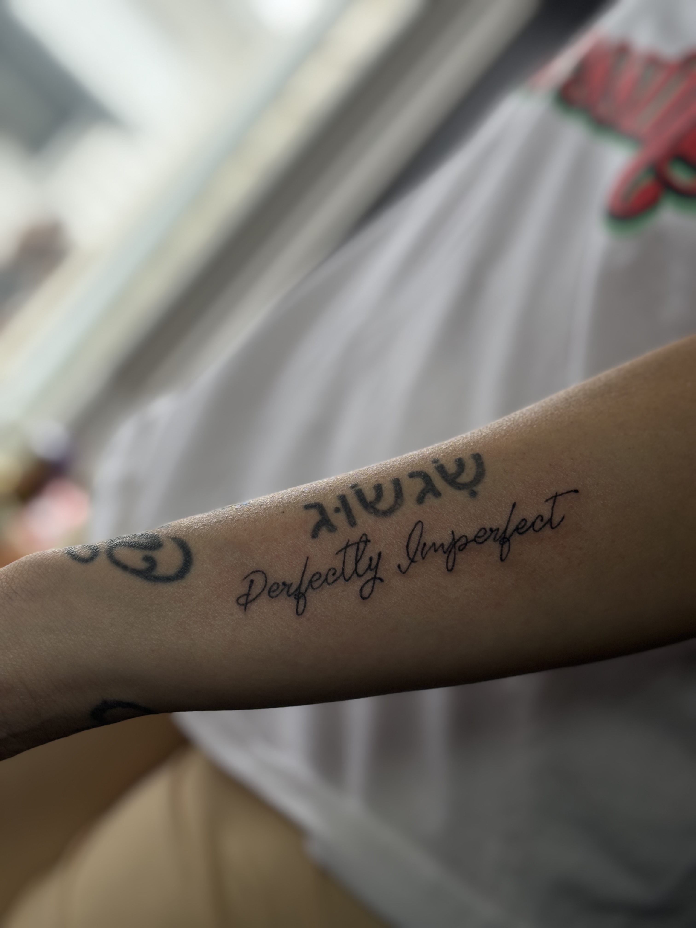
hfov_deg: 28.0
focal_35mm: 52
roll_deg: -40.6
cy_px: 464
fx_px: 1394
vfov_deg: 36.8
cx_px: 348
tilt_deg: +3.8
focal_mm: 5.96
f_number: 1.6
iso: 50
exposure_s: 1/149
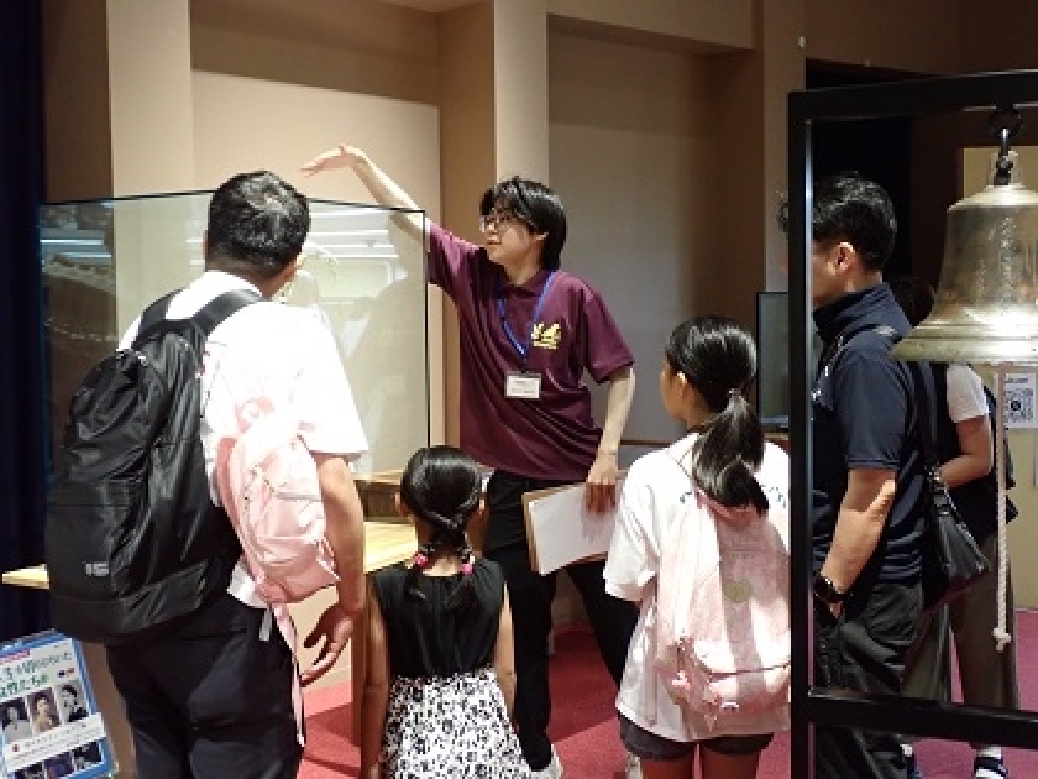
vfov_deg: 35.1
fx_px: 1229
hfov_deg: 45.8
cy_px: 390
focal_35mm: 41
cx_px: 519
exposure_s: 1/60
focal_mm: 7.31
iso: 1000
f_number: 2.8
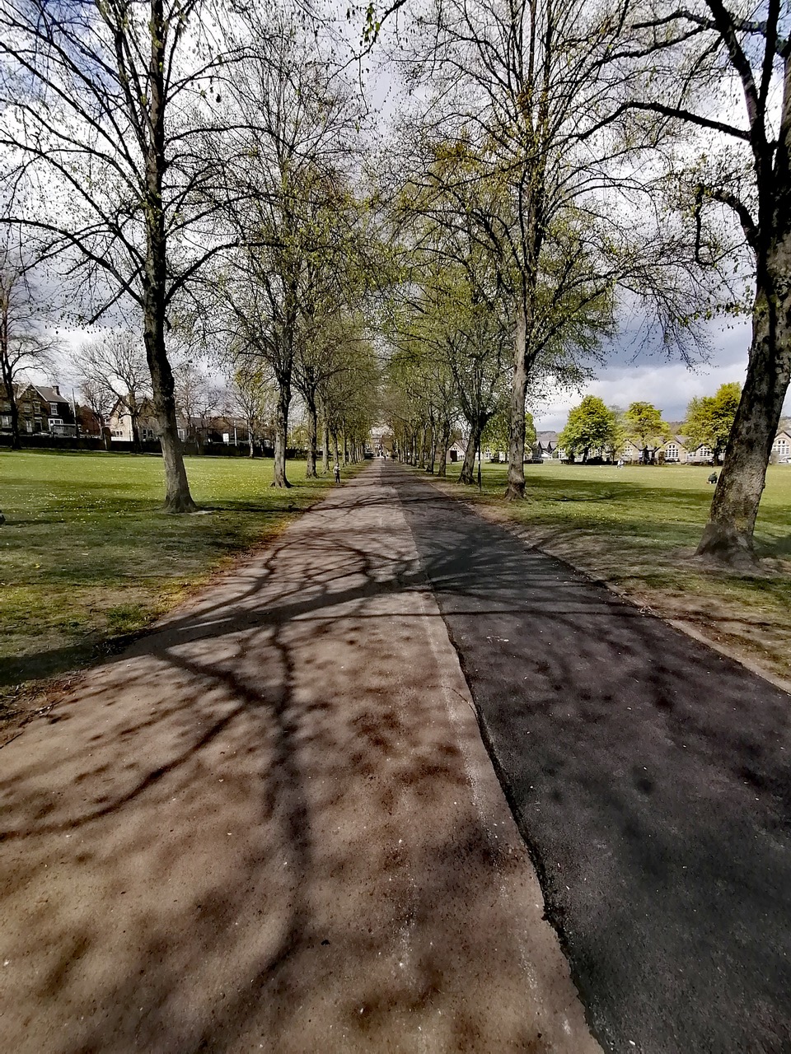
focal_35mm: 17
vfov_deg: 91.0
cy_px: 527
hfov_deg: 74.7
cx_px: 396
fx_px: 518
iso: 50
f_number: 2.4
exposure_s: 1/923
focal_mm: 2.7
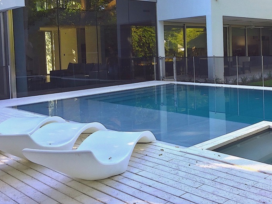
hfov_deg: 43.1
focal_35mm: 43
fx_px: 338
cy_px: 66
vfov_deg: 33.3
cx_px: 187
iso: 32
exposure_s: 1/157
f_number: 2.2
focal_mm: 4.15
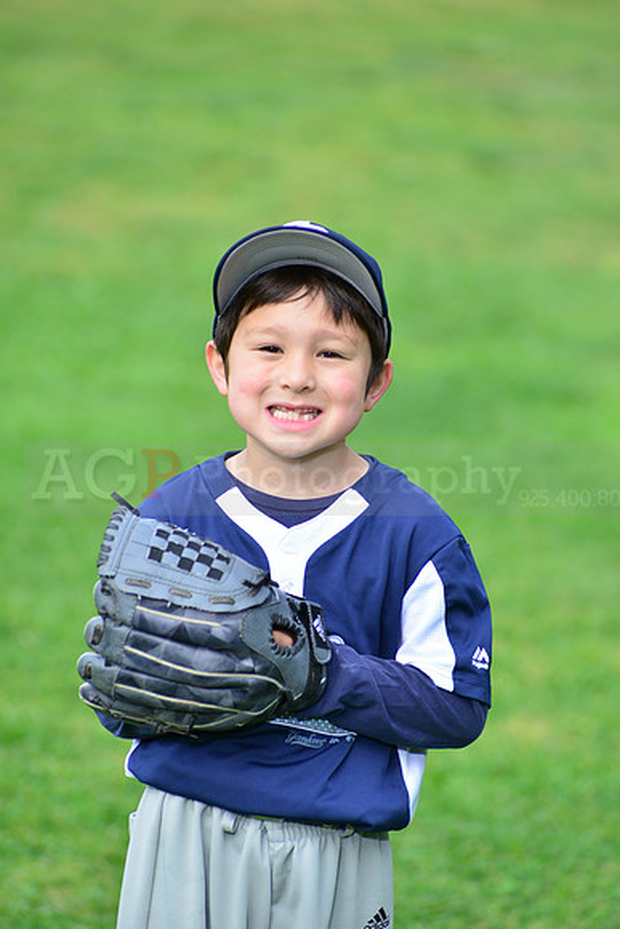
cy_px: 464
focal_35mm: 185
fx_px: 4776
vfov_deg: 11.1
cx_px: 310
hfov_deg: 7.4
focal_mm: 185
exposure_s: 1/200
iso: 320
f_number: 5.6
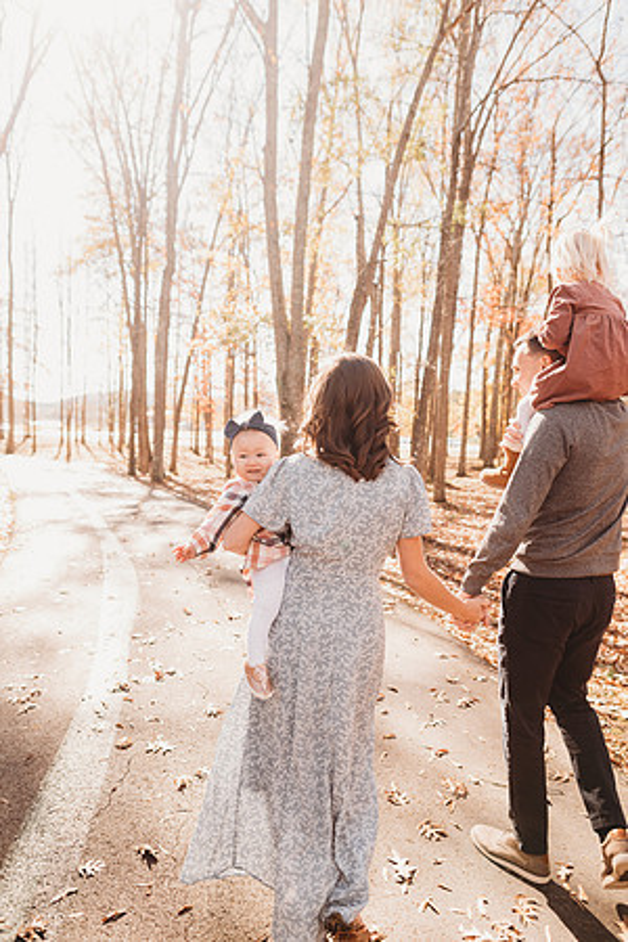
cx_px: 314
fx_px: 628
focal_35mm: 24
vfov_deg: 73.7
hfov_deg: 53.1
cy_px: 471
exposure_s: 1/200
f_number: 2.8
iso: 100
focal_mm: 24
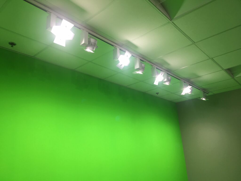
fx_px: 202
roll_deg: +2.8
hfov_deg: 61.7
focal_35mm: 29
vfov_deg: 48.2
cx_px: 120
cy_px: 90
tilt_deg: +17.6
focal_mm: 4.15
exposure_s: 1/120
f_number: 2.2
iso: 40
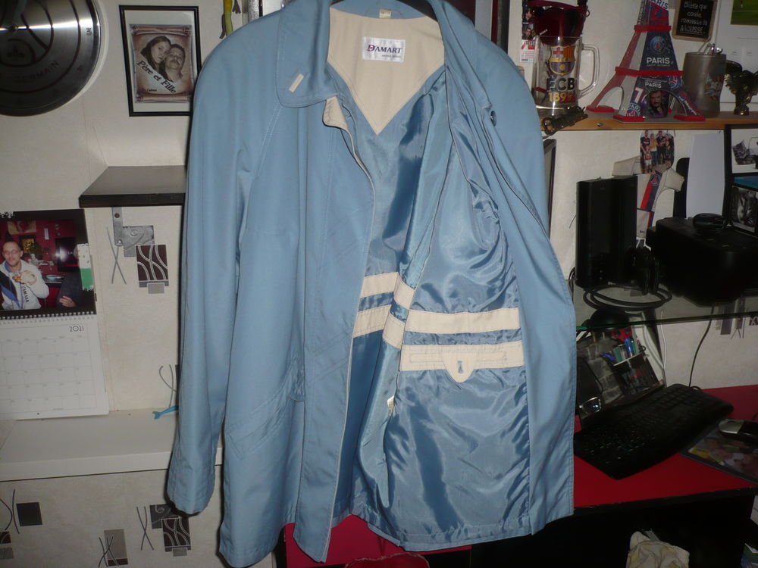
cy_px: 284
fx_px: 766
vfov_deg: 40.7
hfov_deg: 52.6
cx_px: 379
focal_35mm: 35
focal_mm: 5.8
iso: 100
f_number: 2.8
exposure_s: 1/30
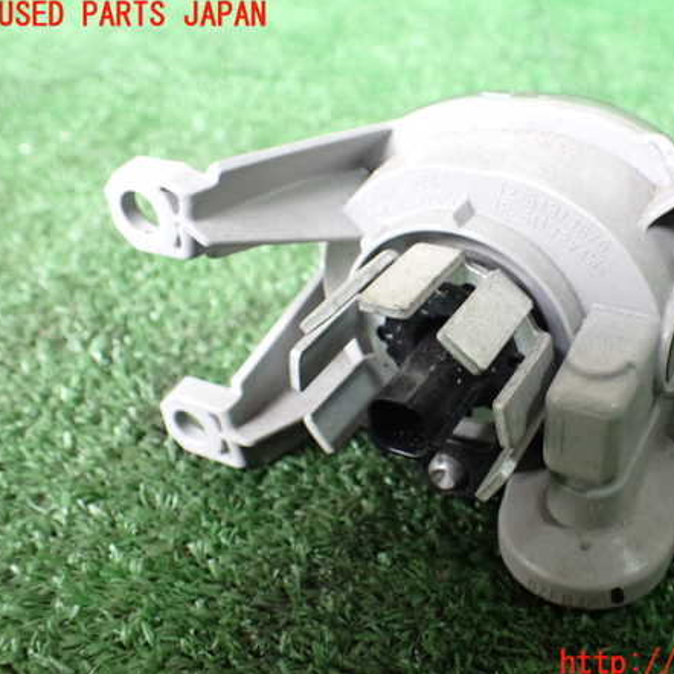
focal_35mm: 36
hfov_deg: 45.4
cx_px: 447
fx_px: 793
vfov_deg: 46.0
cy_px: 340
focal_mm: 5.4
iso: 800
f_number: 2.3
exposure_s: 1/100
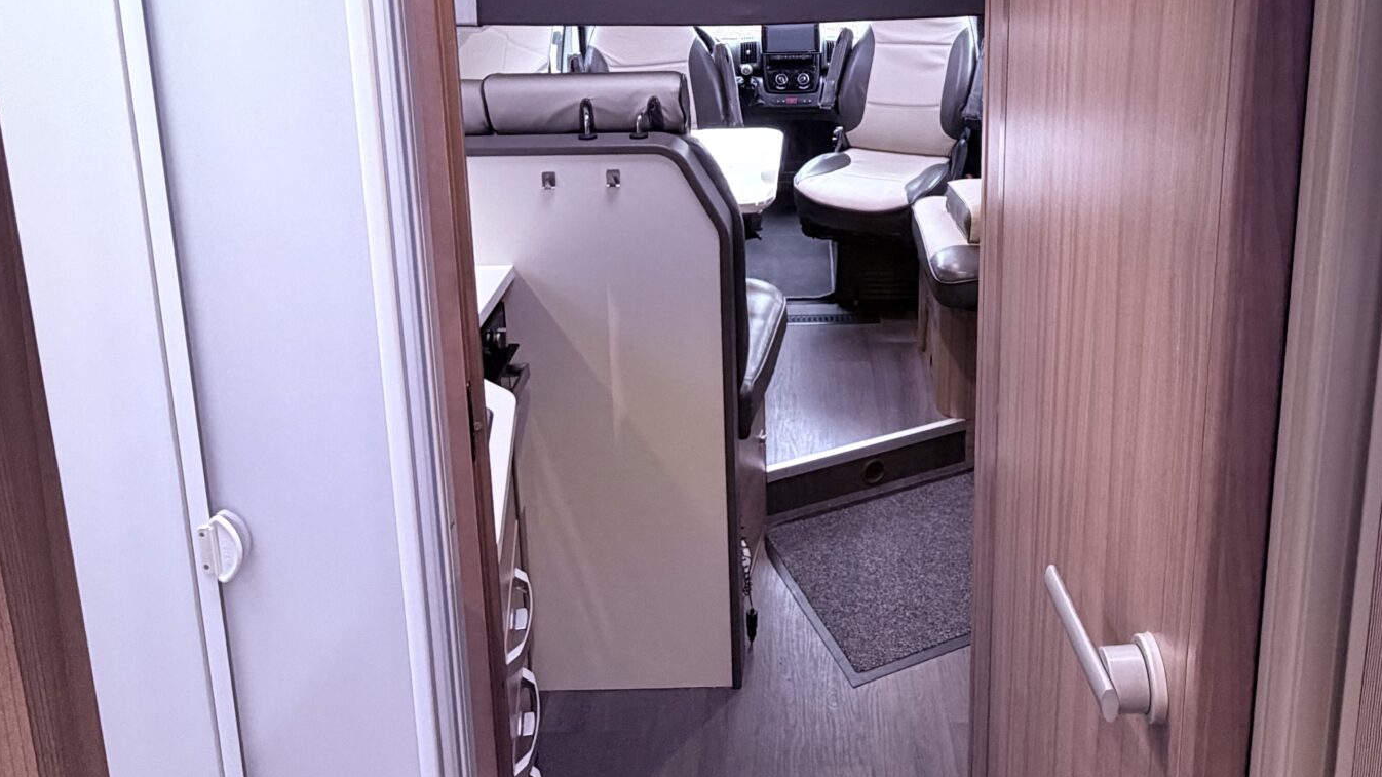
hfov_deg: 65.6
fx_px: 1063
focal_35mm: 29
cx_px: 810
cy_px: 73
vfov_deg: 37.5
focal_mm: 2.22
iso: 250
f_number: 2.2
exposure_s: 1/100
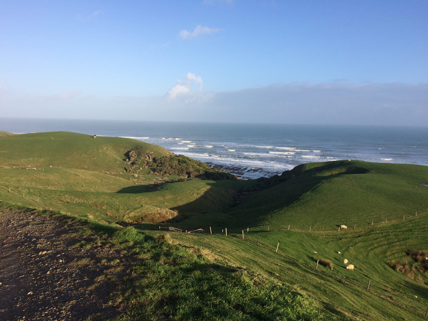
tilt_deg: -8.1
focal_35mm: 29
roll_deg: -1.5
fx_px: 359
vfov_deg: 48.2
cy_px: 160
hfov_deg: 61.7
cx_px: 214
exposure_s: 1/1368
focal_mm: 4.15
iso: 32
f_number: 2.2
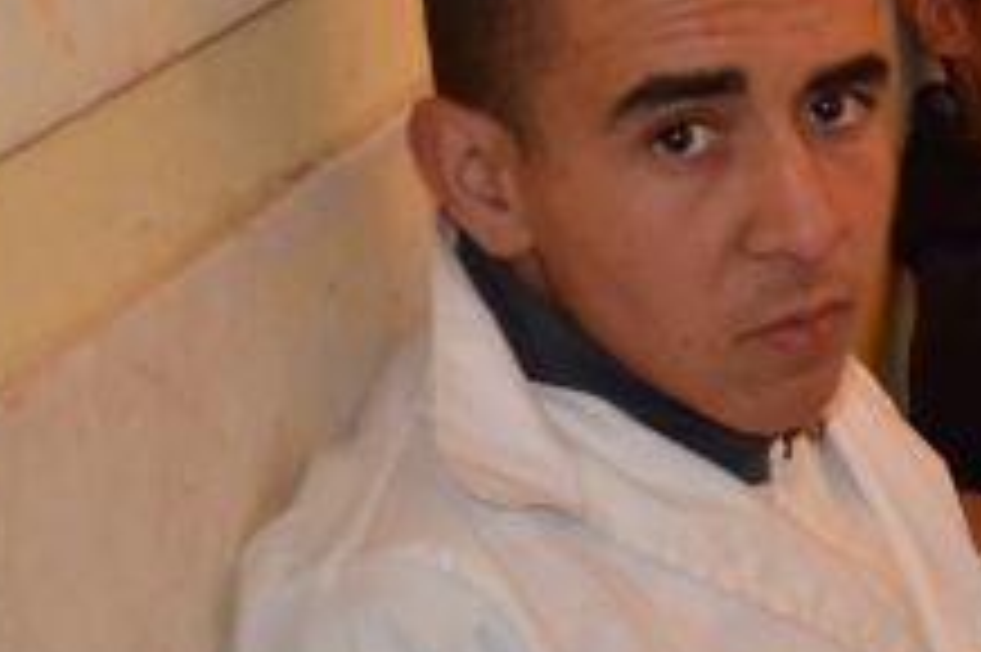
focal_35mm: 141
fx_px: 3839
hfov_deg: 13.8
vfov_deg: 9.7
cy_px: 522
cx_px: 1372
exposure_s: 1/60
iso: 3200
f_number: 4.8
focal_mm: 32
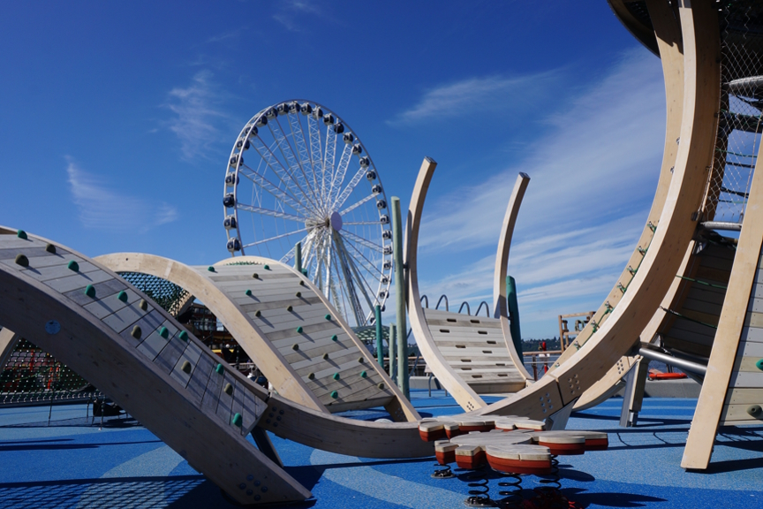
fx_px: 530
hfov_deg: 71.5
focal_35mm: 25
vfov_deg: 51.3
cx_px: 367
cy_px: 249
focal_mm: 16
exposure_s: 1/200
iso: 100
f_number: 13
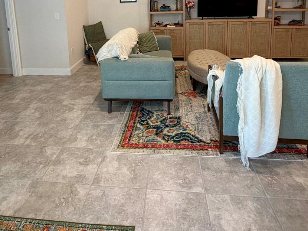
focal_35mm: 27
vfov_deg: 46.7
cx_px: 137
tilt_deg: -8.0
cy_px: 27
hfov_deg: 65.2
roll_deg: +2.2
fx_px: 240
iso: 320
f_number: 2.2
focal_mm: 2.22
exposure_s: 1/60
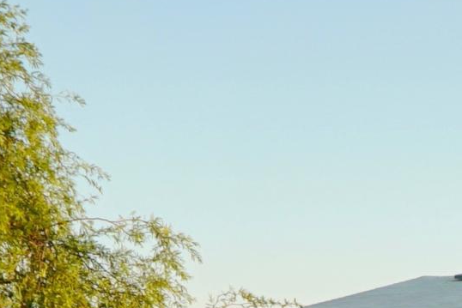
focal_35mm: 145
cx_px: 796
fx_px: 1861
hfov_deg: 13.0
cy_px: 394
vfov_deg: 9.3
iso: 100
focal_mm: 26
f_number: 5.6
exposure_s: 1/80
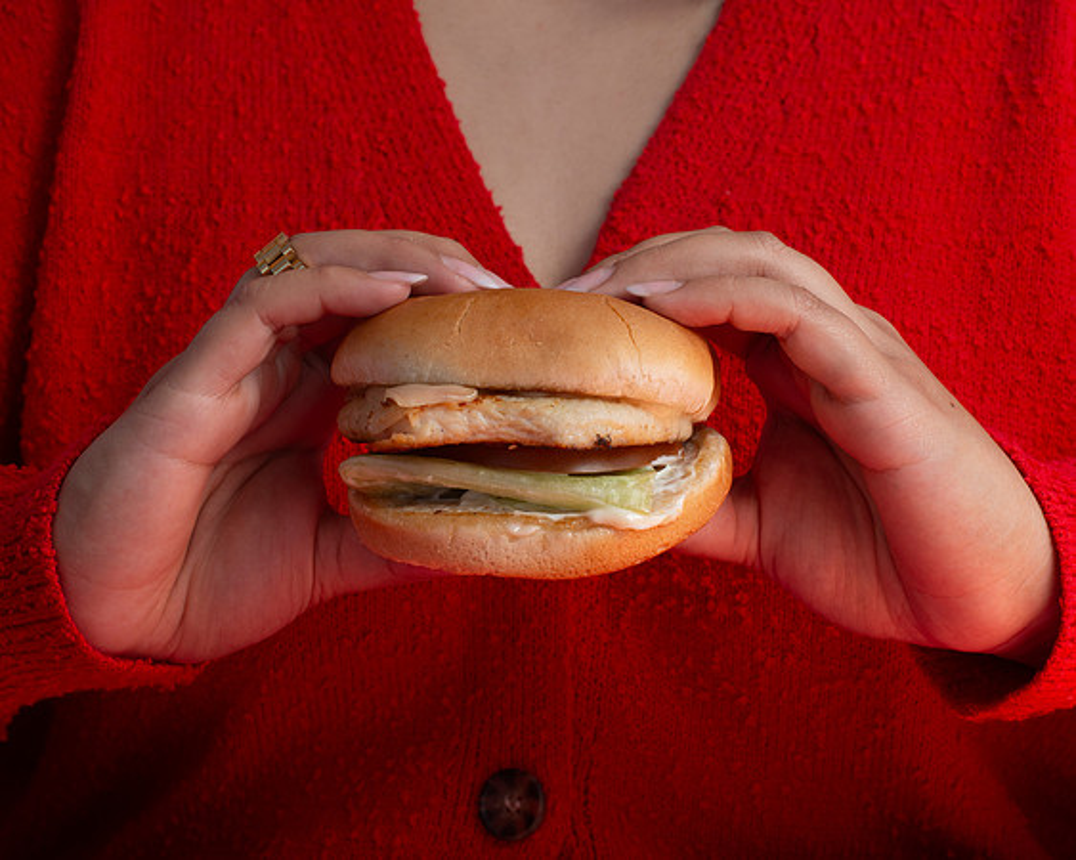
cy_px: 449
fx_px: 2255
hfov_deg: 26.8
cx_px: 535
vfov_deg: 21.6
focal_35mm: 71
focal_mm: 50
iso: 200
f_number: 9
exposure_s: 1/200
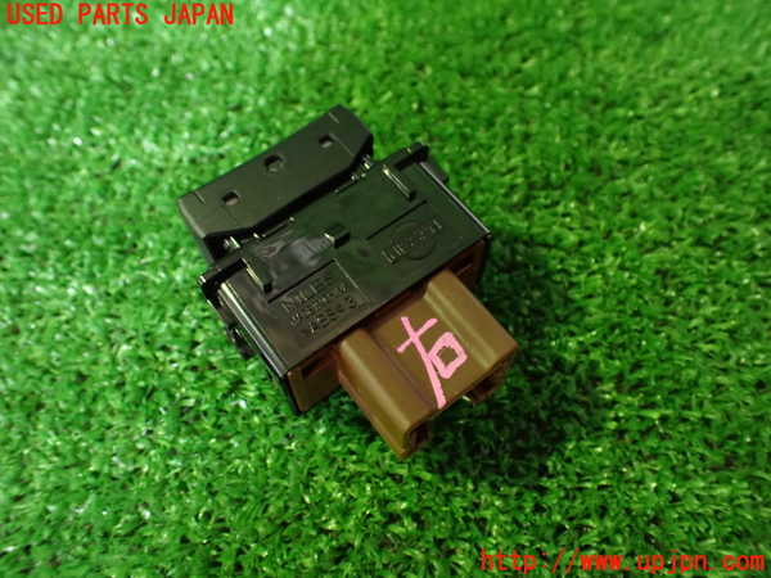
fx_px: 668
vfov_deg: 46.8
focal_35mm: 30
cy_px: 289
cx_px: 386
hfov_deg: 60.0
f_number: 2.3
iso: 1250
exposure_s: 1/30
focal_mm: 5.4
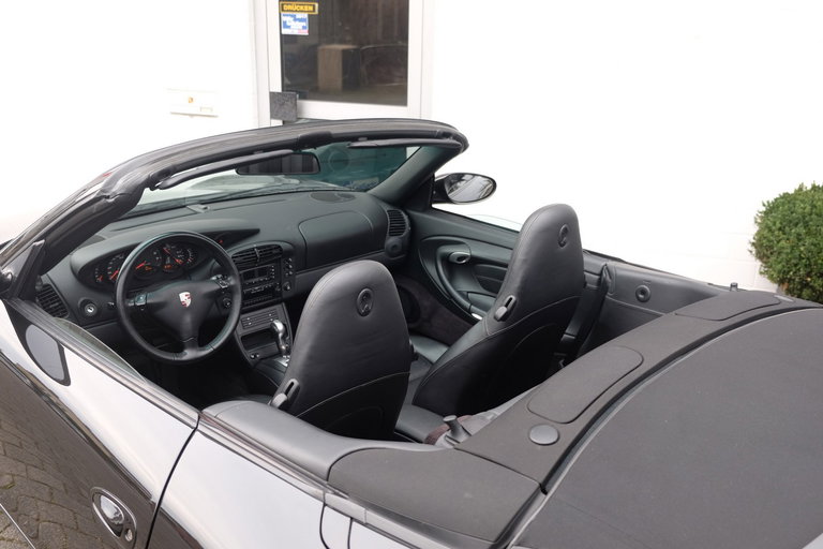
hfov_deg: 58.7
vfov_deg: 41.1
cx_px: 412
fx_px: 731
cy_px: 274
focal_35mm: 32
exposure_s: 1/75
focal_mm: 21.4
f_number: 3.2
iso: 200
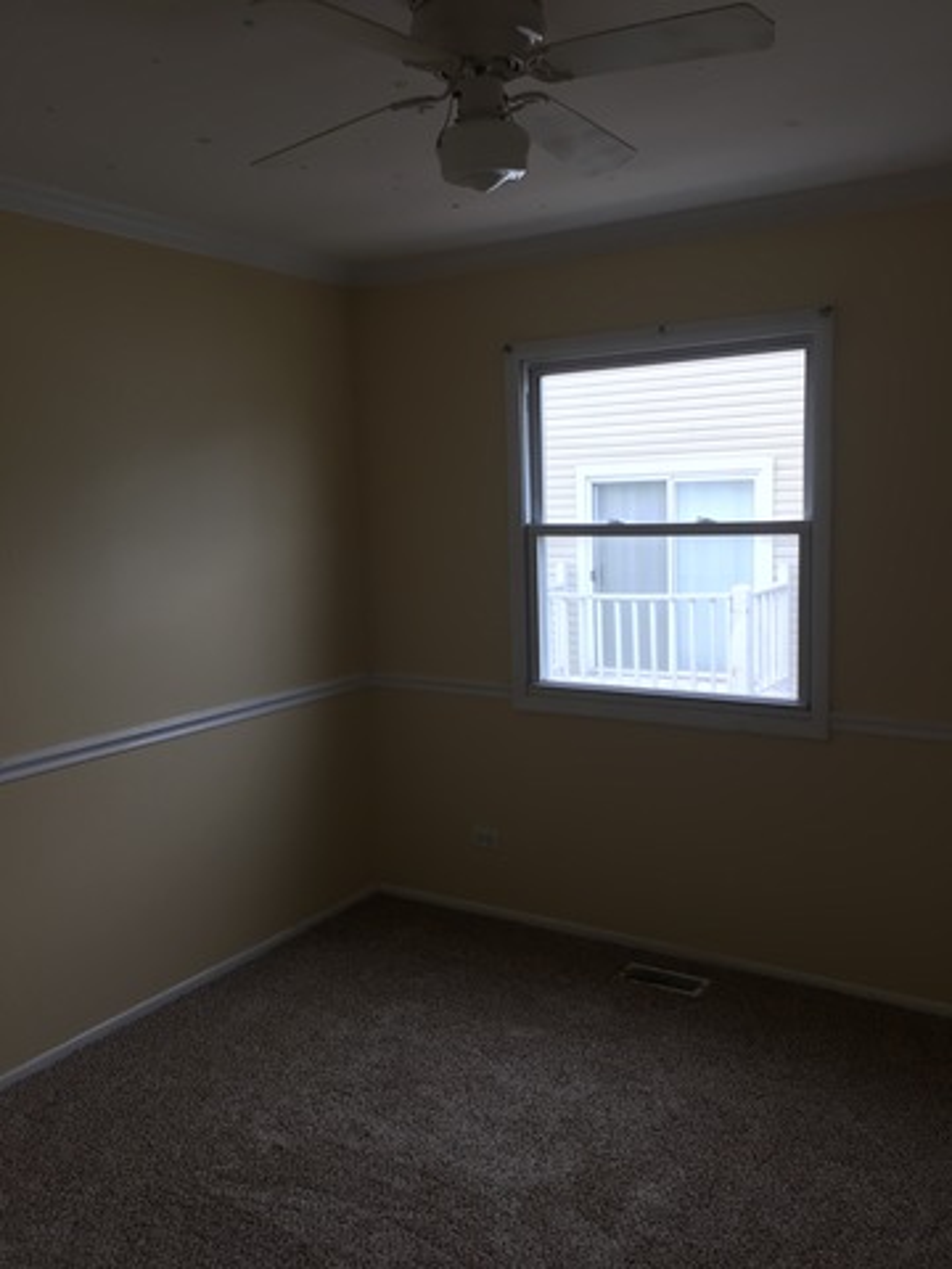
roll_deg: +1.7
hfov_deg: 48.2
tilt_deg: -5.0
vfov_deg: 61.7
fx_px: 1063
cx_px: 476
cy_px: 634
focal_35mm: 29
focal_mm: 4.15
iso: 40
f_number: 2.2
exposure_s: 1/120
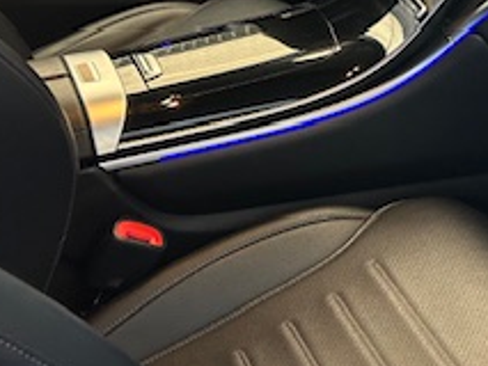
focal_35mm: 78
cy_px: -62
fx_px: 1100
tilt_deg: -19.5
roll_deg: -6.7
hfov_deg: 22.5
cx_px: 625
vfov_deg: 18.1
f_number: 1.5
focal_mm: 5.7
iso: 125
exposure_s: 1/92
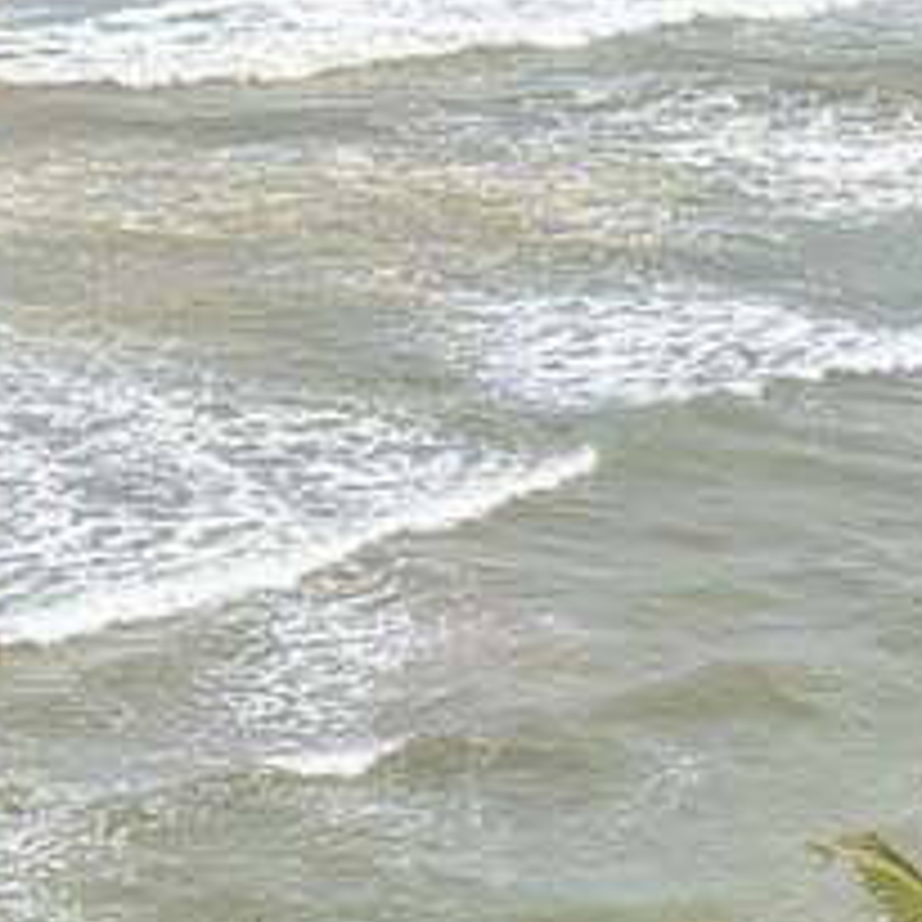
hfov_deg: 8.4
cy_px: 2046
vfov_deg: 8.7
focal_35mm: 186
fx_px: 5605
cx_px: 2406
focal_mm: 8.67
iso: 320
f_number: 1.8
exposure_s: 1/6000
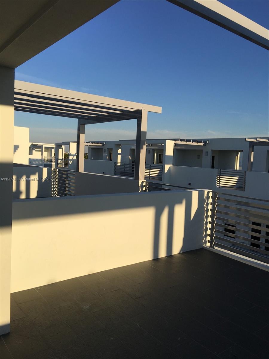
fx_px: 300
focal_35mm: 29
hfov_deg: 48.2
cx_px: 134
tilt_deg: -2.3
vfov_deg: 61.7
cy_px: 180
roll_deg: -3.6
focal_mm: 4.15
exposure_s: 1/2404
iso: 25
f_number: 2.2
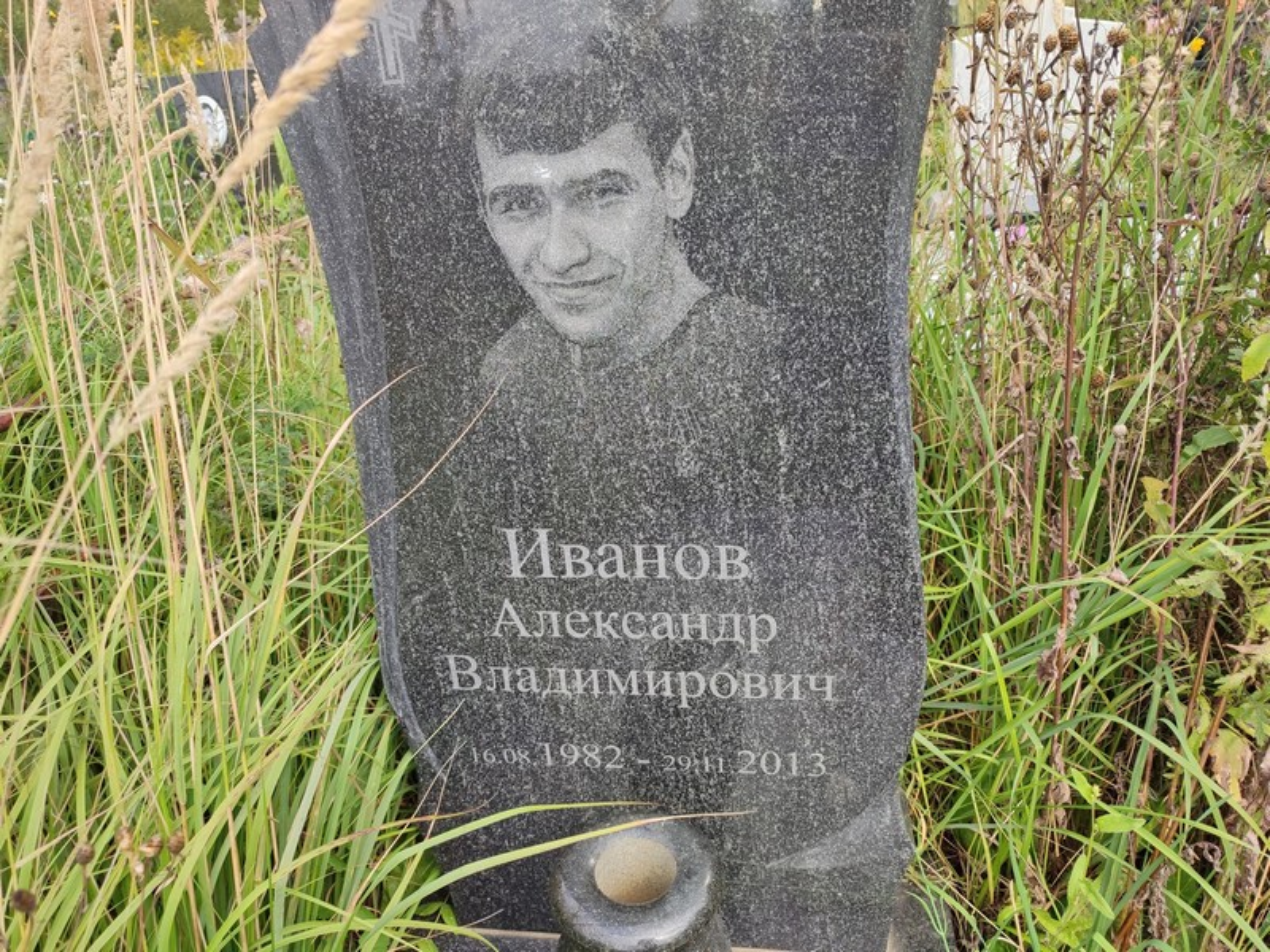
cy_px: 476
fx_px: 917
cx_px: 635
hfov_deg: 69.4
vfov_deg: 54.9
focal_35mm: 25
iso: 50
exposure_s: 1/215
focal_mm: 6.04
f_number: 1.9
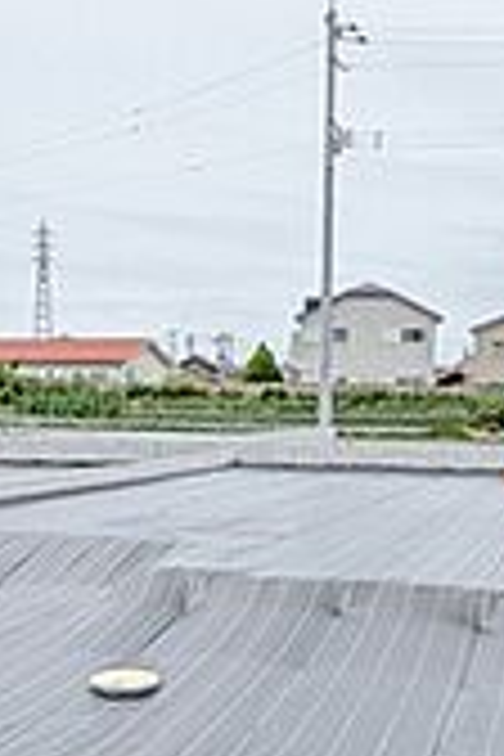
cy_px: 472
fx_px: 1092
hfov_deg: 26.0
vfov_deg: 38.0
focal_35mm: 52
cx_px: 266
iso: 51
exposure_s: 1/2188
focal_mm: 1.83
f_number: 2.2
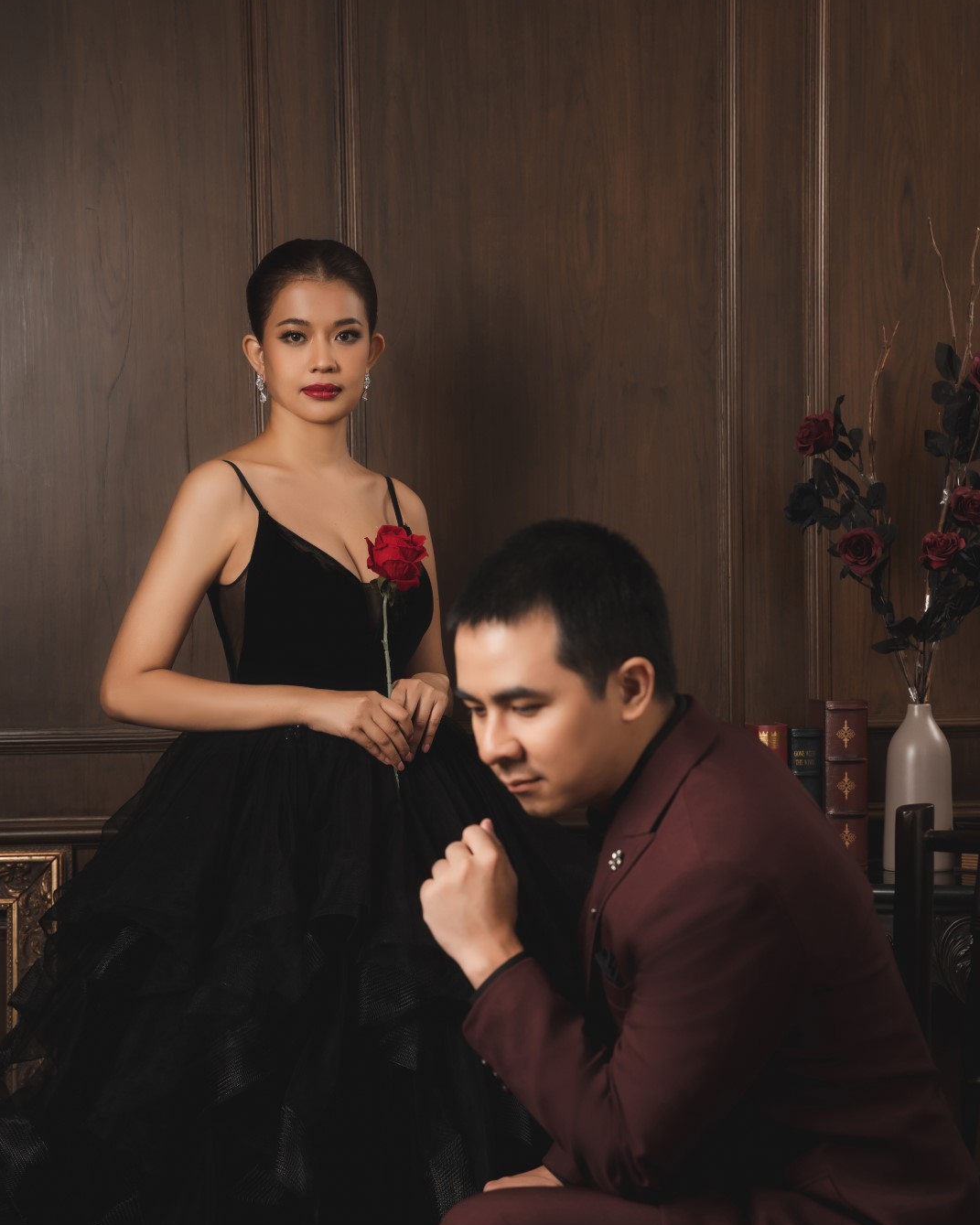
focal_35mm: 67
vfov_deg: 28.3
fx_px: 2429
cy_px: 704
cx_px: 493
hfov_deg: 22.8
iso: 160
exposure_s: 1/200
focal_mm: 59
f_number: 5.6
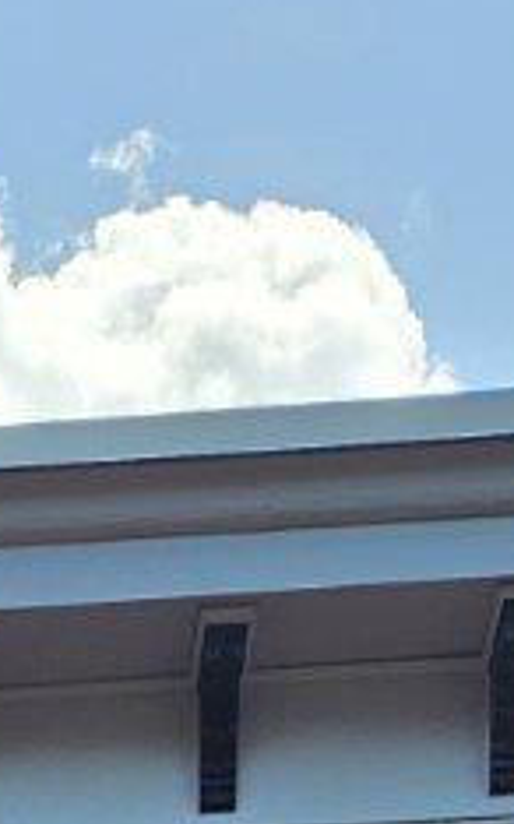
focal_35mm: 160
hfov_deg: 7.8
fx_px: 3591
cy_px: 2627
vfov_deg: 9.5
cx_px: -503
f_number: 1.8
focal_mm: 5.4
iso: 25
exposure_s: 1/617
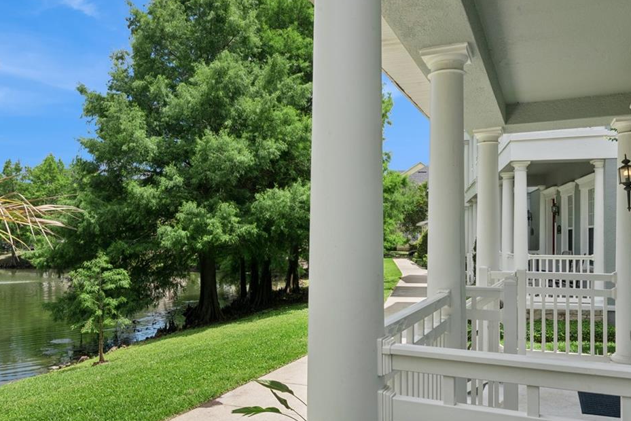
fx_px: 543
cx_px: 313
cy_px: 236
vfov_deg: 42.3
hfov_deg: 60.3
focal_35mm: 31
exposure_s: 1/50
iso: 100
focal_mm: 18
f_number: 18
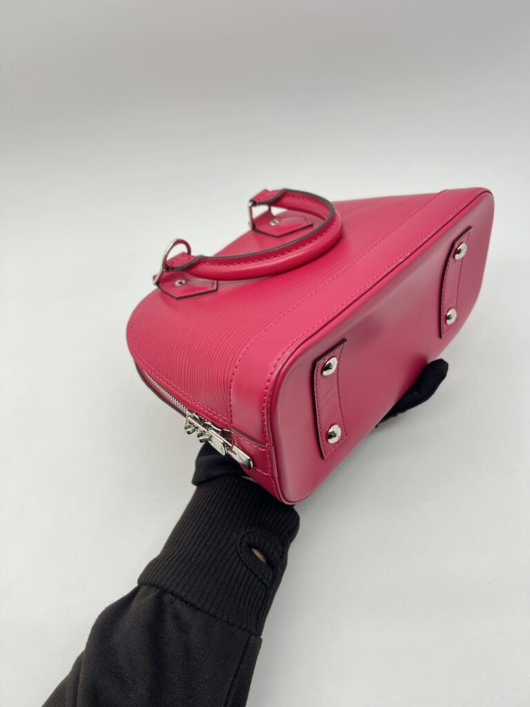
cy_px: 354
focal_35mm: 26
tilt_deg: -46.0
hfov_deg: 53.1
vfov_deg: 67.3
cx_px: 265
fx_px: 531
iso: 40
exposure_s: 1/100
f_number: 1.5
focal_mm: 5.7
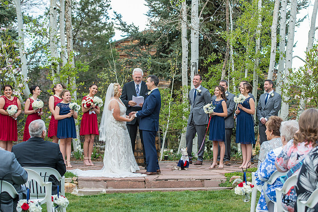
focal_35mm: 102
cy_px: 106
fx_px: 901
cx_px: 159
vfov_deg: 13.4
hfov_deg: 20.0
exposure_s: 1/200
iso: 400
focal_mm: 102
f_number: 5
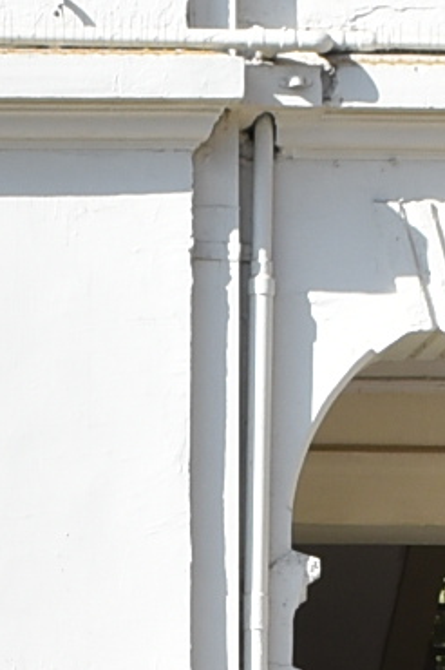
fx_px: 6094
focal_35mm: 328
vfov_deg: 6.1
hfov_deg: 4.2
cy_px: 1327
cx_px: -18
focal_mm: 27
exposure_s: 1/320
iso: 200
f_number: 9
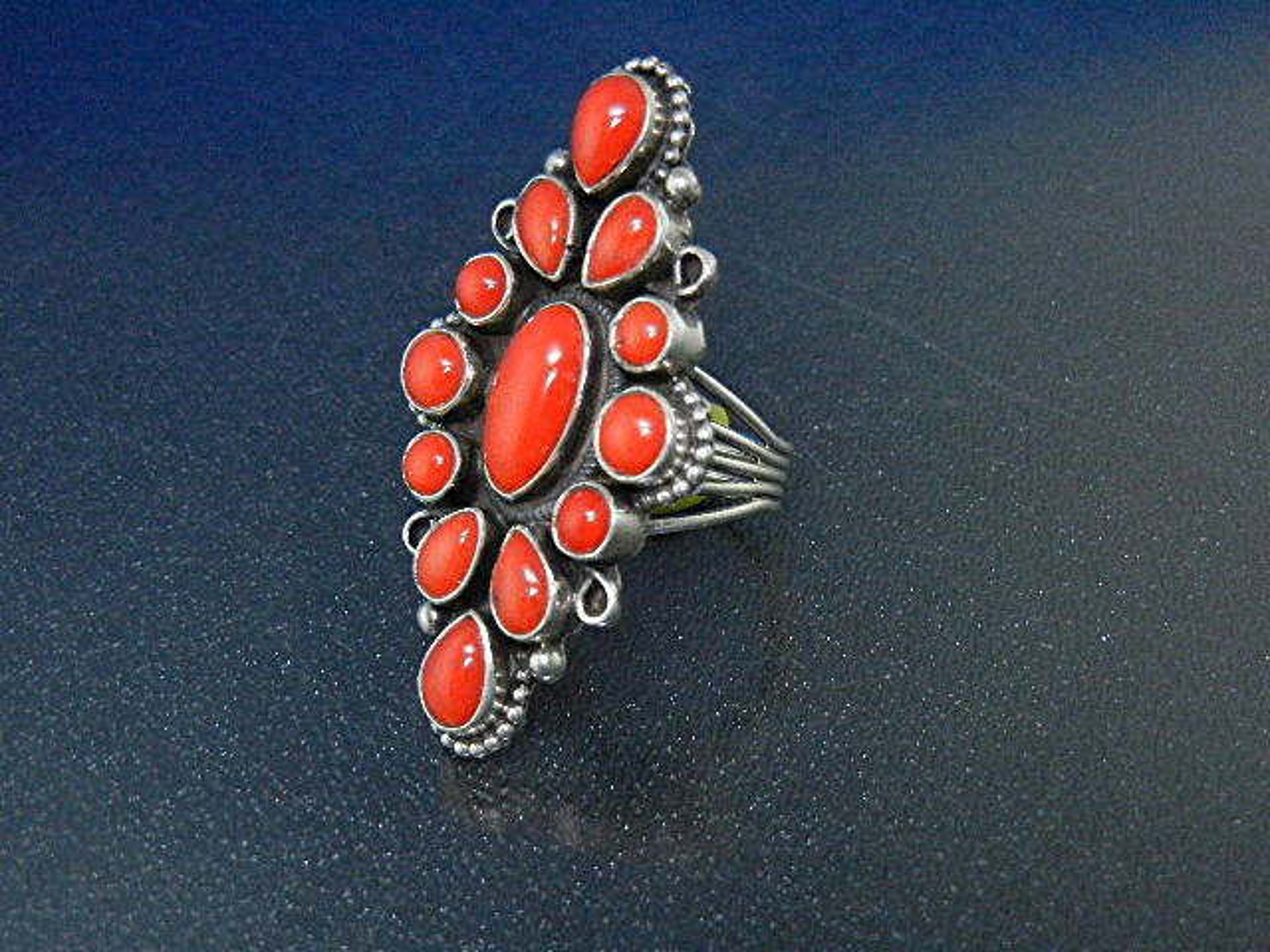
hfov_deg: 36.8
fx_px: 1908
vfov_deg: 28.0
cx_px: 635
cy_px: 476
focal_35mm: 52
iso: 800
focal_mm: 9.3
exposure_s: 1/30
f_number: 7.8
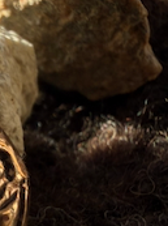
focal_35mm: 89
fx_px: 578
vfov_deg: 22.1
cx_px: -129
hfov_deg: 14.6
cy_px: 112
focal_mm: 2.22
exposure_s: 1/252
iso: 40
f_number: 2.2
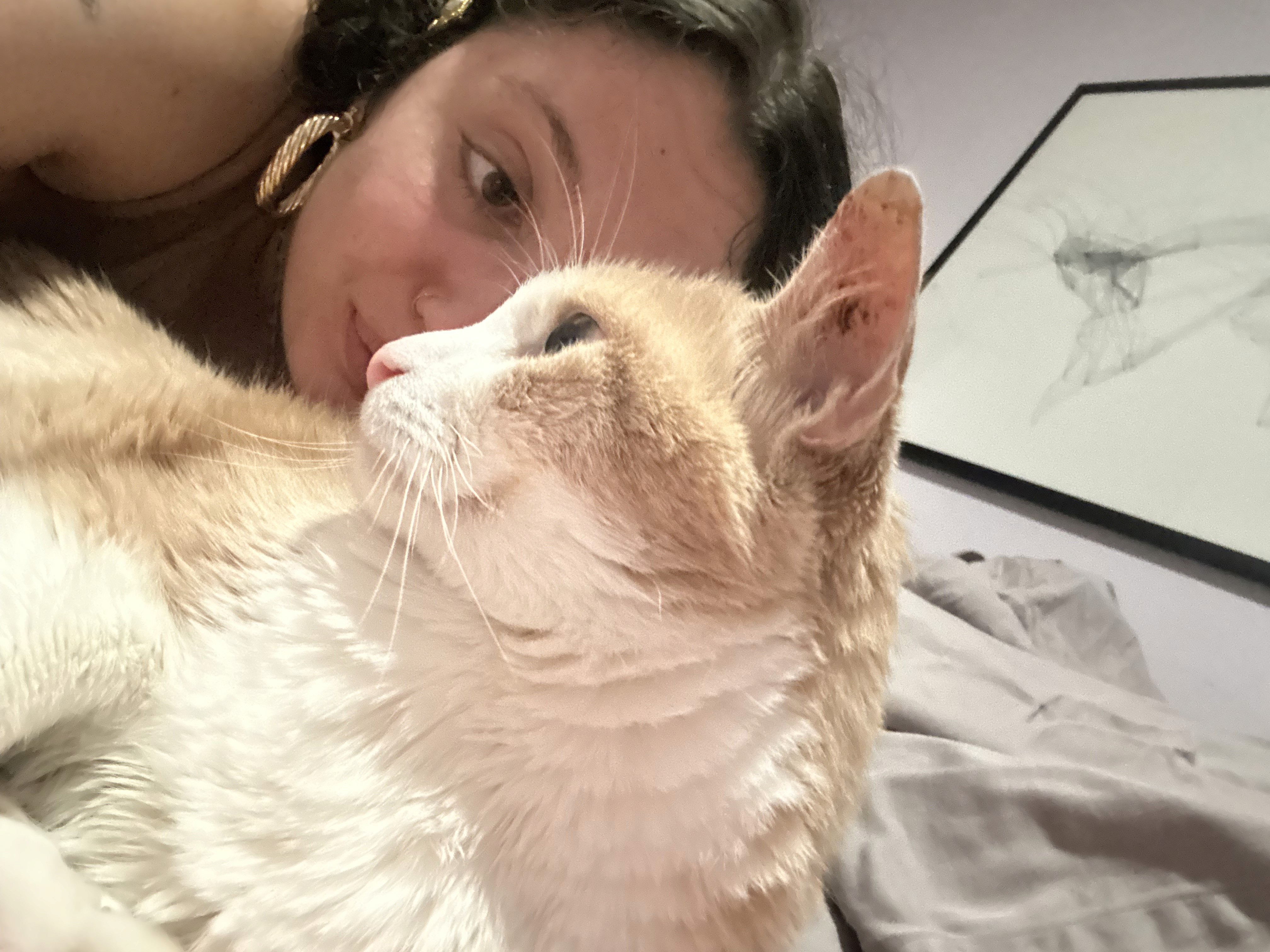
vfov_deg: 58.9
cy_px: 476
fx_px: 844
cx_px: 635
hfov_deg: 73.9
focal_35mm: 23
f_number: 1.9
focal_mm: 2.69
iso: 800
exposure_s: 1/15
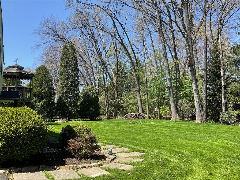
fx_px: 201
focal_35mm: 29
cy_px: 90
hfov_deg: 61.7
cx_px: 120
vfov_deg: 48.2
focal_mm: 3
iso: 16
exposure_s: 1/749
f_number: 1.8
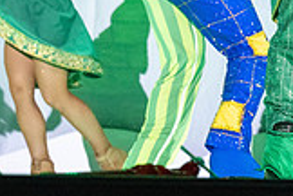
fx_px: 2230
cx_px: 420
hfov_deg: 7.4
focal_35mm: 274
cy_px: -137
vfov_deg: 5.0
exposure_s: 1/1000
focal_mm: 70
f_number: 3.2
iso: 2500
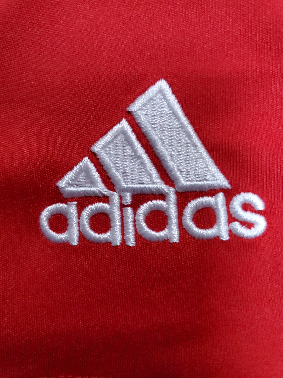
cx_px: 142
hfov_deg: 53.1
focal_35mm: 26
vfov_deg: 67.3
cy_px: 189
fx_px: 283
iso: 500
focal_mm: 4.3
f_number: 1.5
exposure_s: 1/60
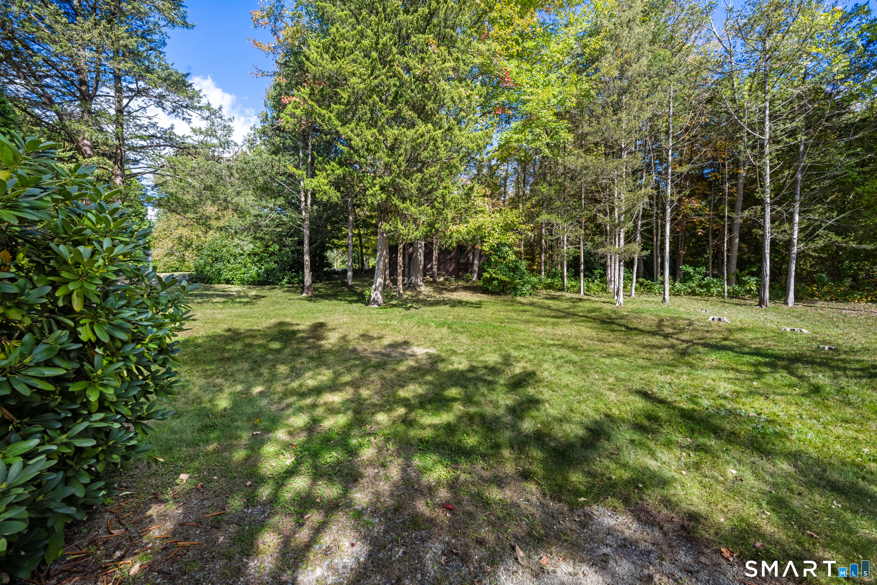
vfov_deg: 81.2
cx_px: 438
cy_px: 292
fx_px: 341
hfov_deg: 104.3
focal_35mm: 14
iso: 400
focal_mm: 14
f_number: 11
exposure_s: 1/60
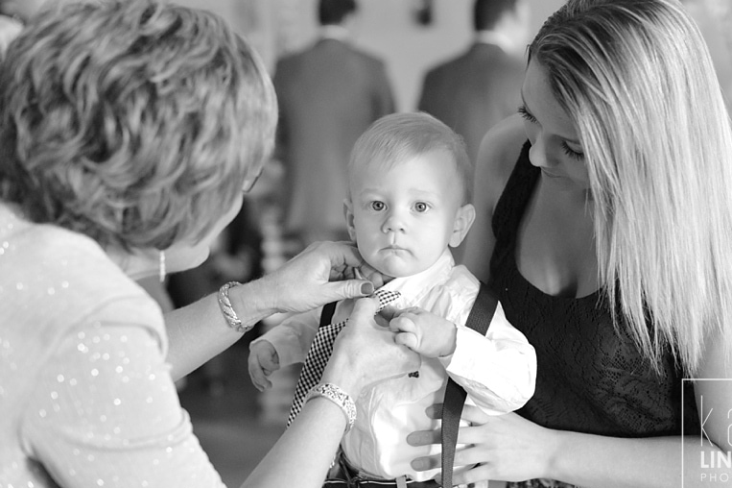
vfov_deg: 23.0
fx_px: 1199
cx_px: 409
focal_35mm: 59
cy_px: 220
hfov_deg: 33.9
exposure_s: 1/200
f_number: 2.8
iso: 5000
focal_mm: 50
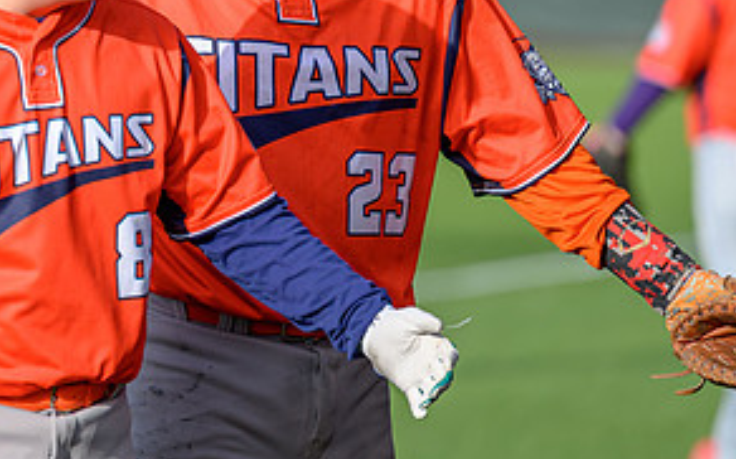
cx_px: 146
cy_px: 56
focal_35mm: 511
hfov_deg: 4.1
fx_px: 10242
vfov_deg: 2.6
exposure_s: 1/2000
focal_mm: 200
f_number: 2.8
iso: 180
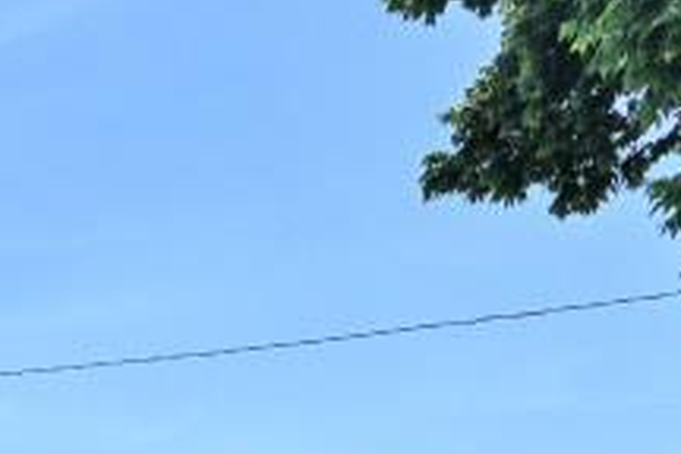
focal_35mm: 97
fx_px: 1835
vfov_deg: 12.0
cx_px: -615
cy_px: 1009
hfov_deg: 16.7
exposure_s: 1/400
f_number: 7.1
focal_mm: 14
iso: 100
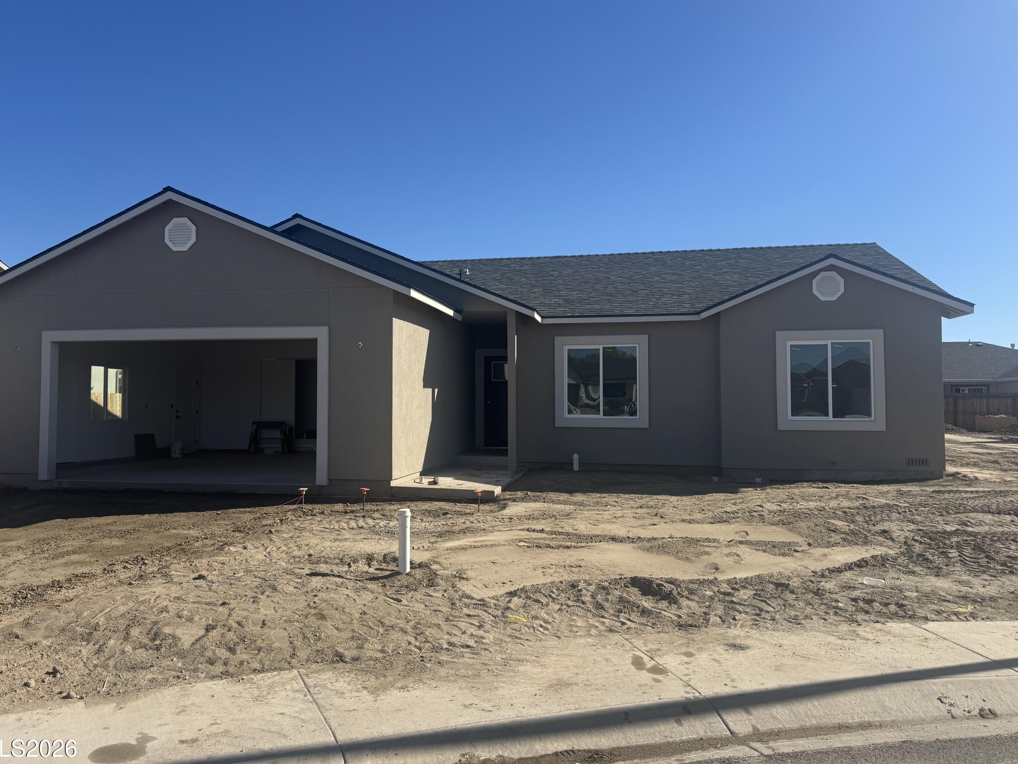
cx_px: 478
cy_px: 373
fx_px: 765
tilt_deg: +3.2
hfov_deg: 67.2
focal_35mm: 26
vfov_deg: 53.1
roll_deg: +0.2
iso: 80
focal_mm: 6.76
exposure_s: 1/4608
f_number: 1.78
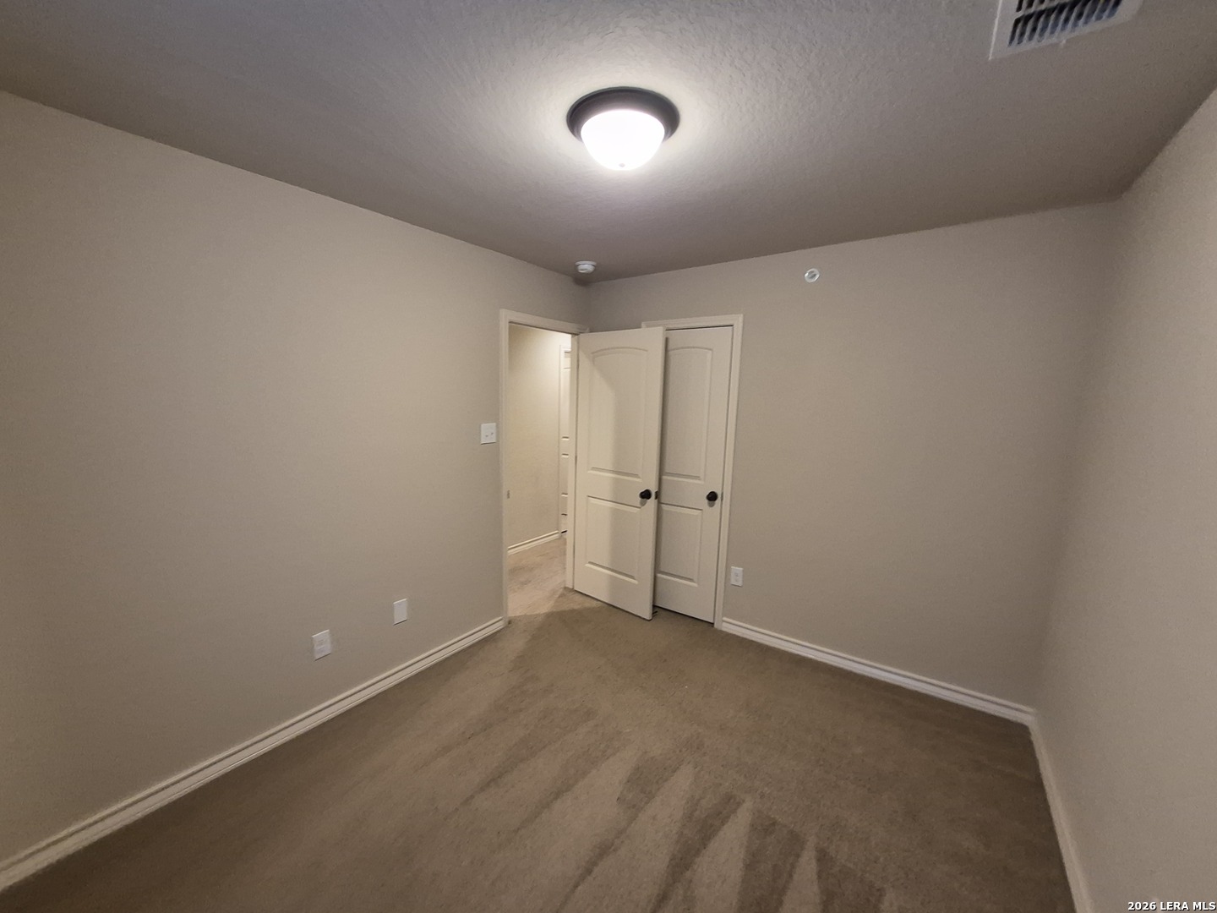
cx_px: 608
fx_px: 457
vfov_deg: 89.9
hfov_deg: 106.2
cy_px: 456
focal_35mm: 13
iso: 500
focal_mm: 1.74
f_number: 2.2
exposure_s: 1/60
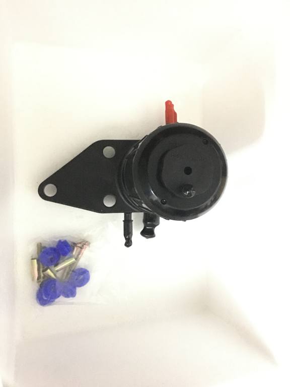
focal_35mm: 29
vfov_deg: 61.7
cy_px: 194
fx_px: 324
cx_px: 145
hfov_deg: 48.2
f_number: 2.2
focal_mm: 4.15
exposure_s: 1/4
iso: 400
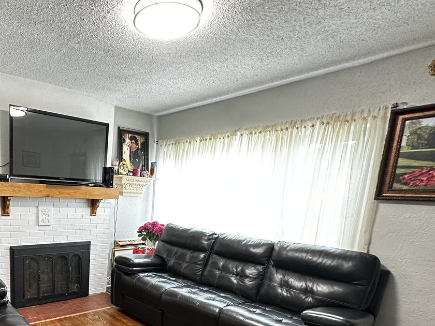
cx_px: 99
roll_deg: -3.2
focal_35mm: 24
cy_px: 247
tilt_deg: -10.5
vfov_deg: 54.0
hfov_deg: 66.3
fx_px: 302
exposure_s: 1/60
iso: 640
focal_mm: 2.22
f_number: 2.2
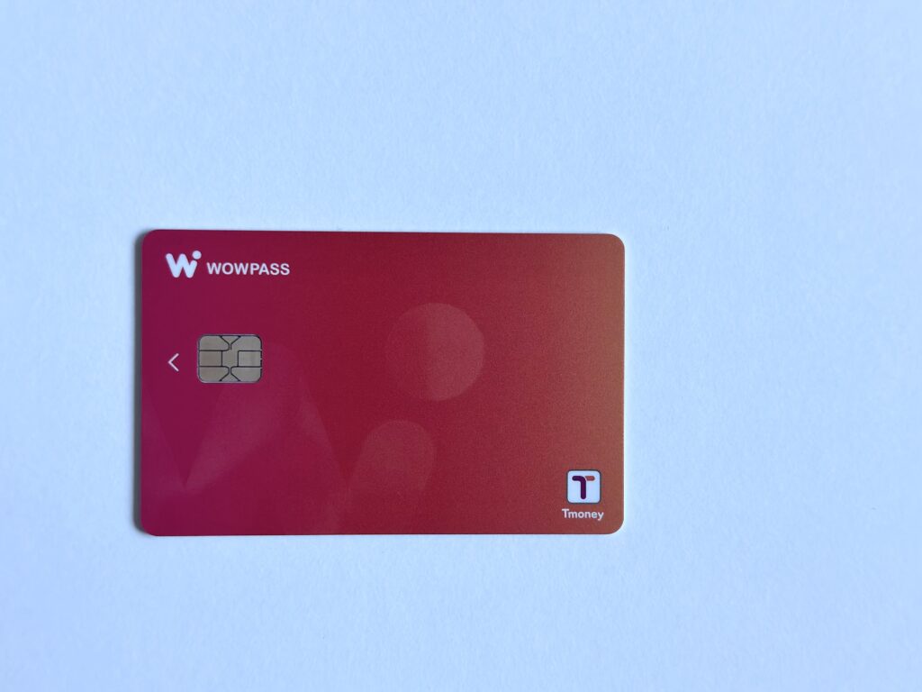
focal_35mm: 48
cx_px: 461
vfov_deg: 30.3
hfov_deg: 39.7
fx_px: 1278
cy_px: 346
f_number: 1.78
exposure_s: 1/60
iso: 125
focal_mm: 6.86
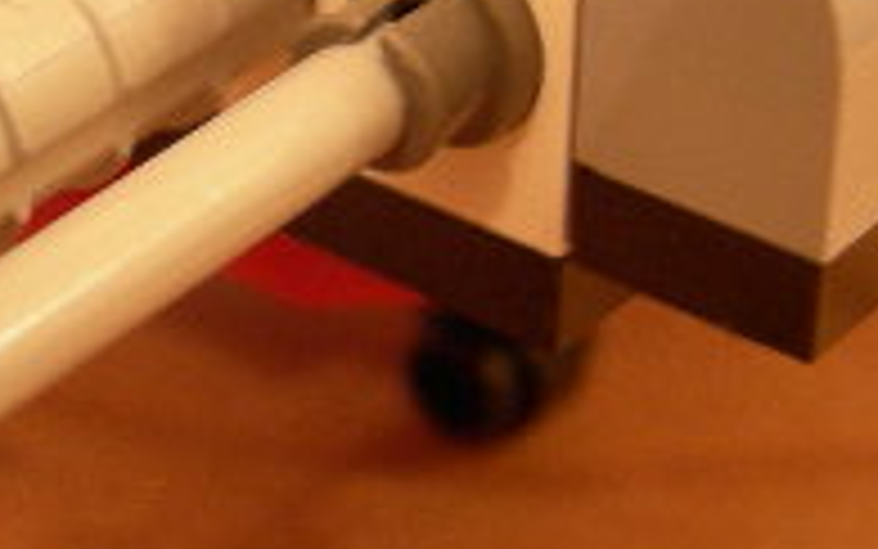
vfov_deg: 10.4
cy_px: 4
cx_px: -14
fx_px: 2992
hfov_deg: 16.3
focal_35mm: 125
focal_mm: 7.5
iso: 200
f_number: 2.7
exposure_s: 1/3.7
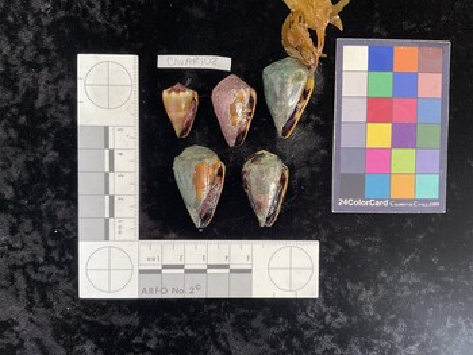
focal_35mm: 29
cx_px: 236
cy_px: 178
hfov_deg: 61.6
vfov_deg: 48.3
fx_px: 397
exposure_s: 1/60
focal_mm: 3
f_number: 1.8
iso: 50
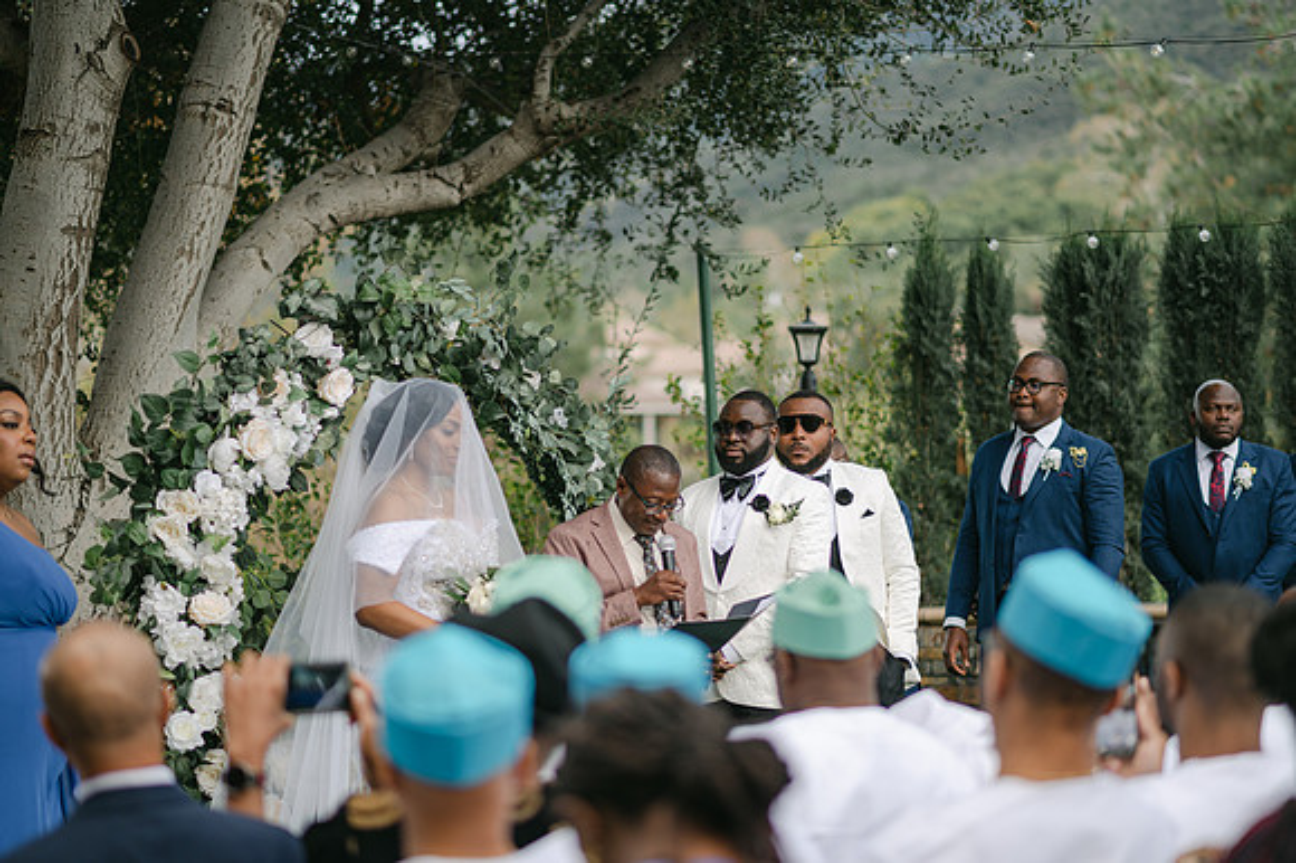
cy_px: 432
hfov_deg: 23.5
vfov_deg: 15.7
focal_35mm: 87
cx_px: 648
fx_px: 3122
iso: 100
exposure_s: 1/640
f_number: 2
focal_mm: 85
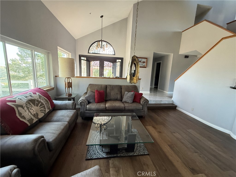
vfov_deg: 85.7
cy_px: 88
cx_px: 118
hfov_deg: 102.1
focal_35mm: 14
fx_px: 95
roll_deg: -2.8
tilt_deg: -10.5
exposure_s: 1/120
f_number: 2.2
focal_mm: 2.22
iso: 400
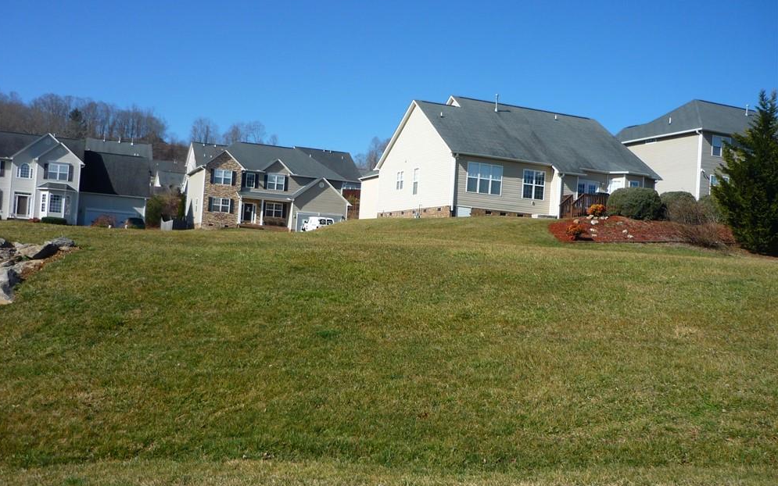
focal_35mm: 36
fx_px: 763
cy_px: 250
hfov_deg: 54.0
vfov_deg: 35.3
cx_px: 378
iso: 100
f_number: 8
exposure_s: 1/250
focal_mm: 5.5
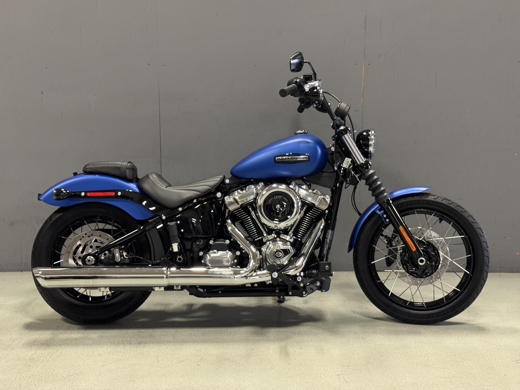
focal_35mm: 48
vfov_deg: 30.3
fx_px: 721
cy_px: 195
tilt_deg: -10.7
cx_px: 260
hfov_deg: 39.7
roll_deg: -0.7
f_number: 1.78
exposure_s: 1/60
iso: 250
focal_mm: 6.76
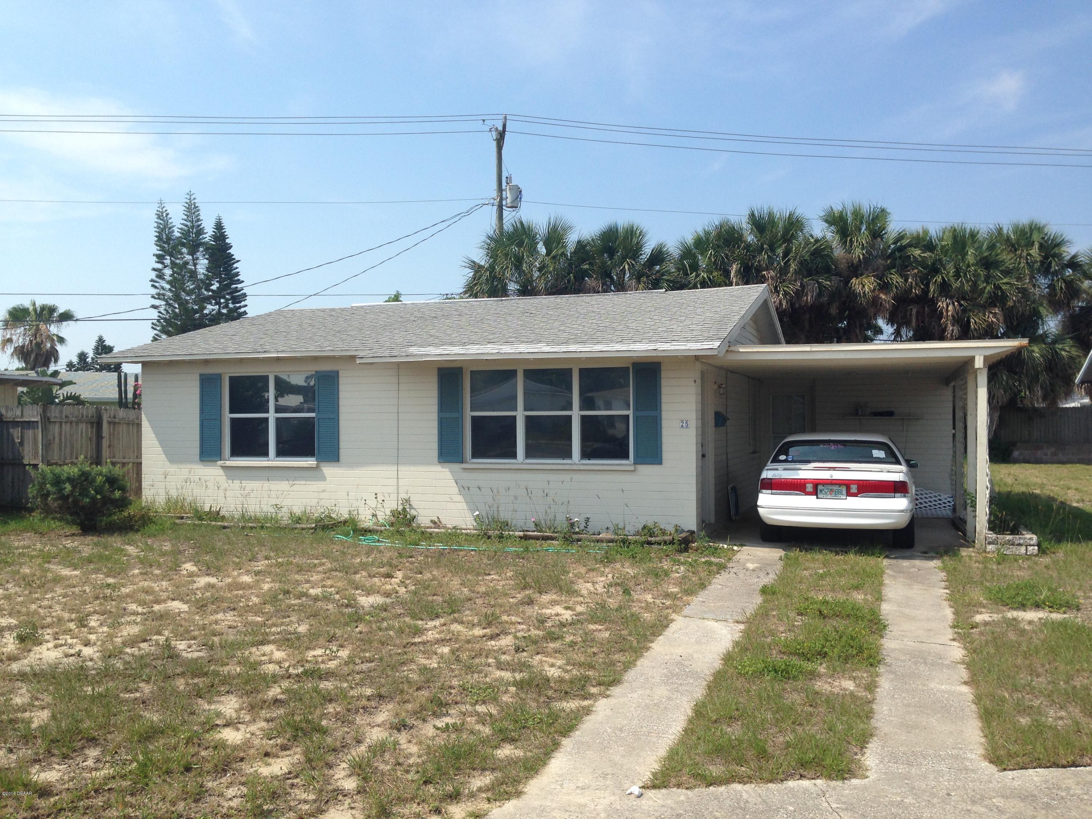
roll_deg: -1.7
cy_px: 410
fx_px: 1041
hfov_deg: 55.4
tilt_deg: +1.4
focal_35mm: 33
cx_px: 546
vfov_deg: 42.9
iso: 50
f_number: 2.4
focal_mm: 4.12
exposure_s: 1/1642
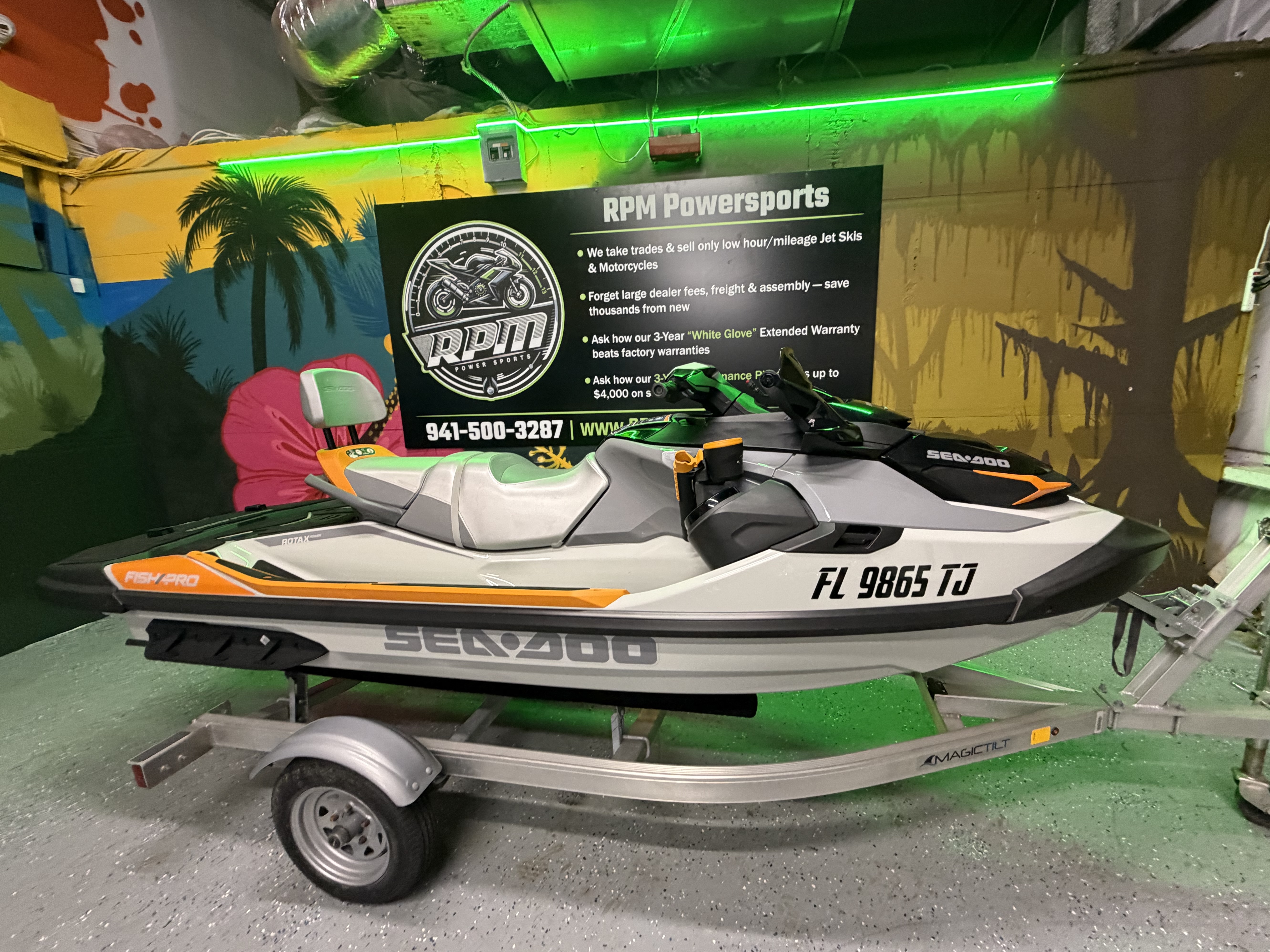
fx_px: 550
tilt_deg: -11.8
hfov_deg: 98.1
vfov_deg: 81.7
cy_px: 499
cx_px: 665
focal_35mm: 15
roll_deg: +3.5
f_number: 2.2
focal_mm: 2.22
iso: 400
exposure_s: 1/60
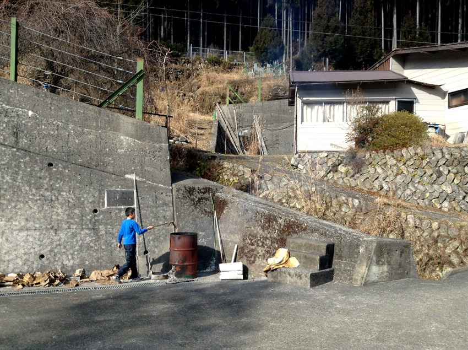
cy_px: 175
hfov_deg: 55.4
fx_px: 446
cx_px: 234
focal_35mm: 33
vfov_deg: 42.8
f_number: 2.4
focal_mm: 3.3
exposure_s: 1/527
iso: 32
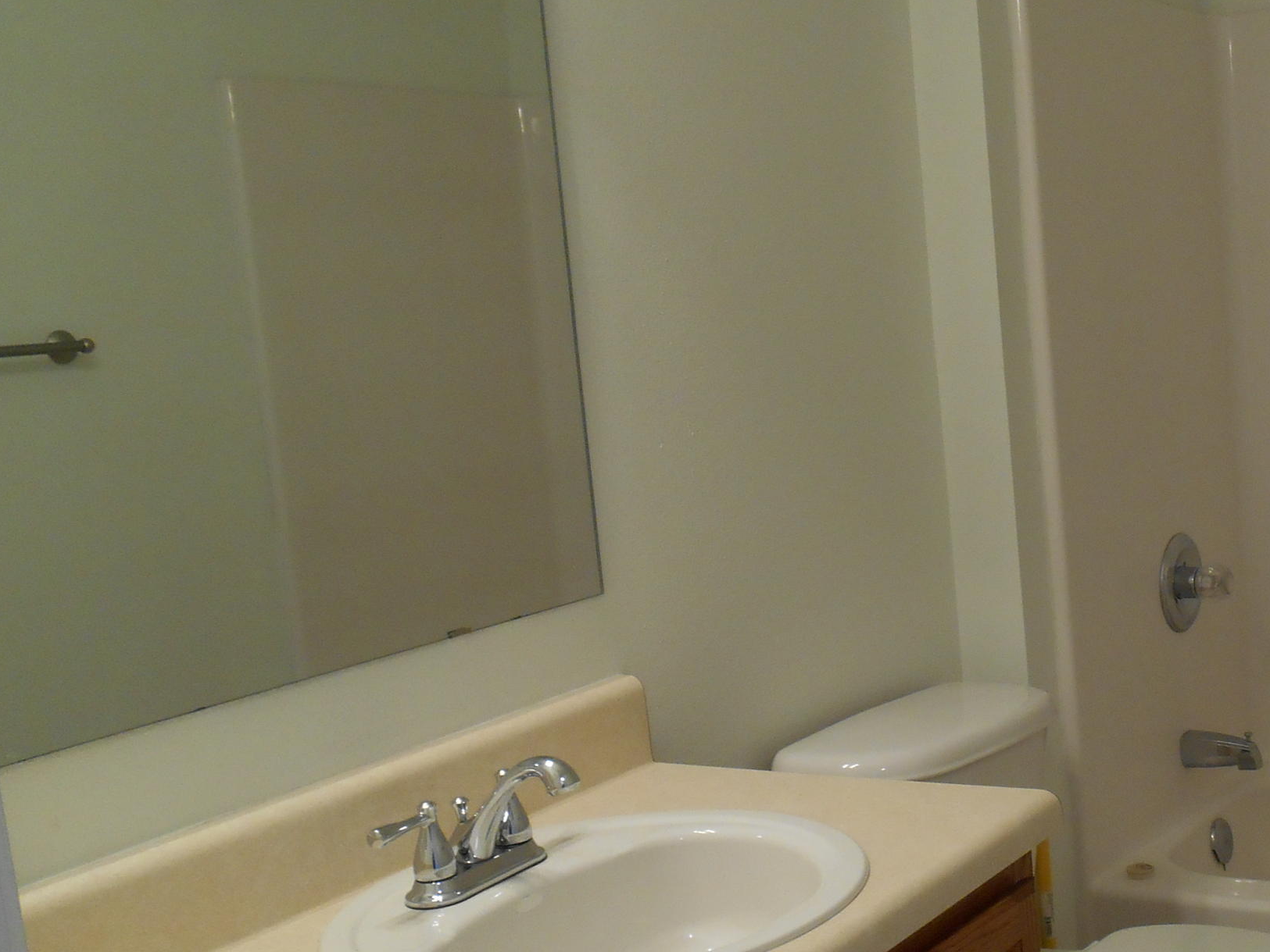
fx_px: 1761
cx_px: 1130
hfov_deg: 37.2
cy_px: 537
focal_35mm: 48
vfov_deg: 30.2
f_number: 3.4
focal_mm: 4.7
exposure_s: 1/30
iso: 180
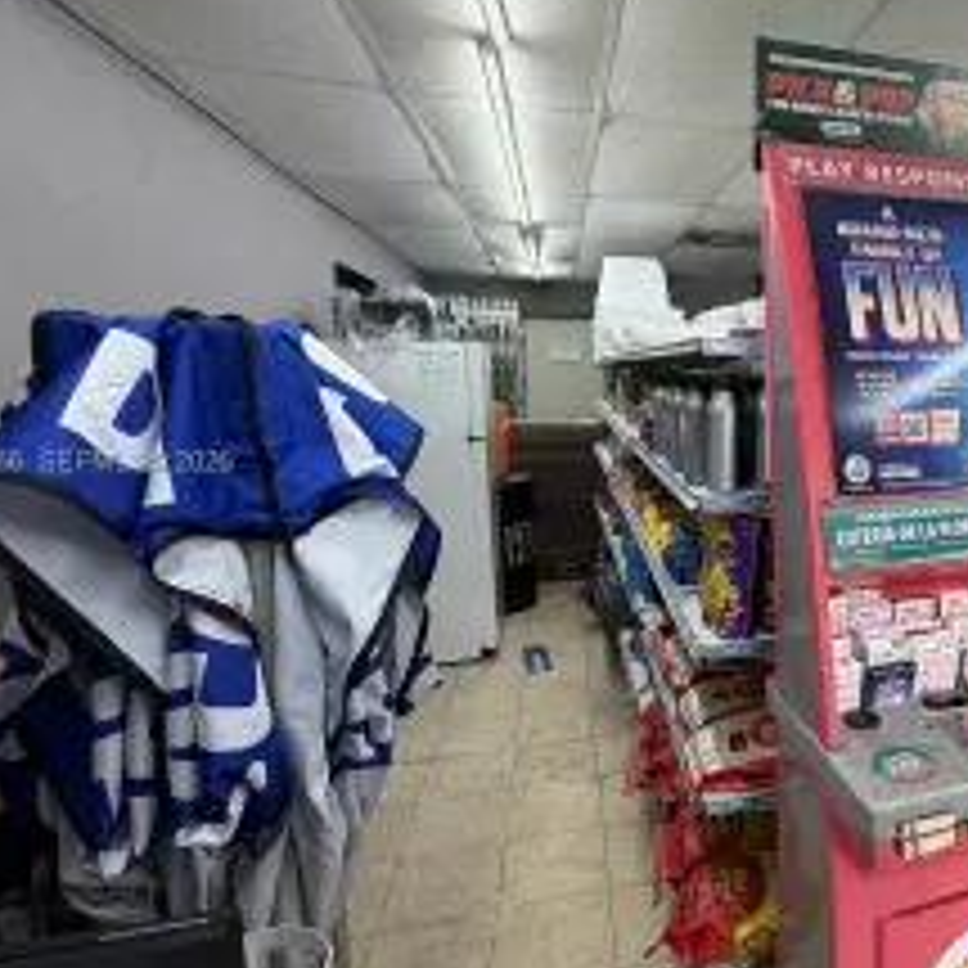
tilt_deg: -6.2
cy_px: 464
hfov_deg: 61.3
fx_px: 728
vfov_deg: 67.2
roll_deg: +0.0
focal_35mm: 23
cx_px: 783
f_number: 2.2
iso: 160
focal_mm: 2.22
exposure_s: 1/120
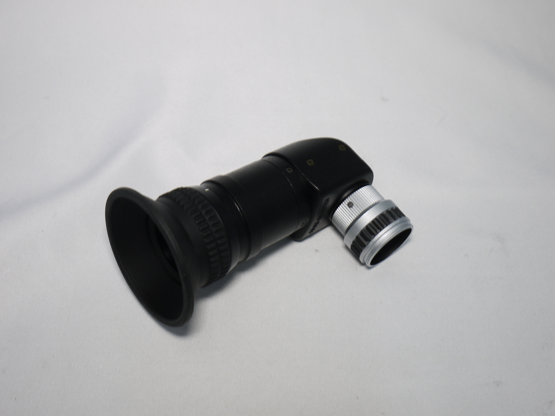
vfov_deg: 31.5
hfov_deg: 41.2
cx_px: 278
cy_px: 208
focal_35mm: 46
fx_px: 738
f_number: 8
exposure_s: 1/20
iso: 100
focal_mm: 23
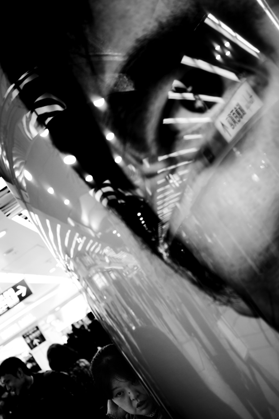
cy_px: 210
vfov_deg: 43.6
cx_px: 140
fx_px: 523
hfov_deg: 29.9
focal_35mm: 45
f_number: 2.8
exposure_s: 1/50
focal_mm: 30
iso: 200
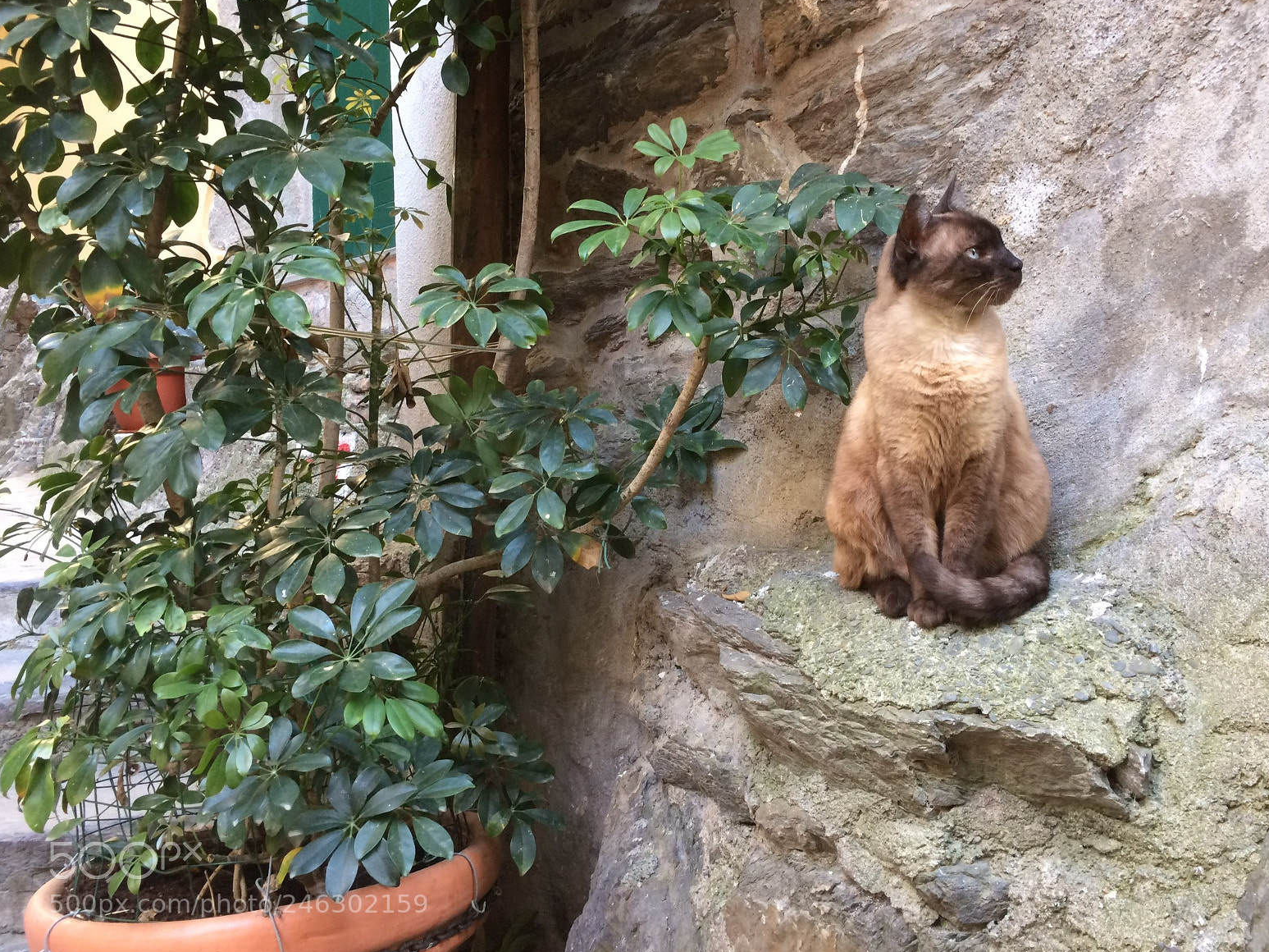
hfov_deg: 60.0
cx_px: 655
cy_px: 476
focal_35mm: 30
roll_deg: +0.1
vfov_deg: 46.8
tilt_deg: -0.2
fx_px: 1100
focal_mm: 4.15
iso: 50
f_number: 2.2
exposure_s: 1/33
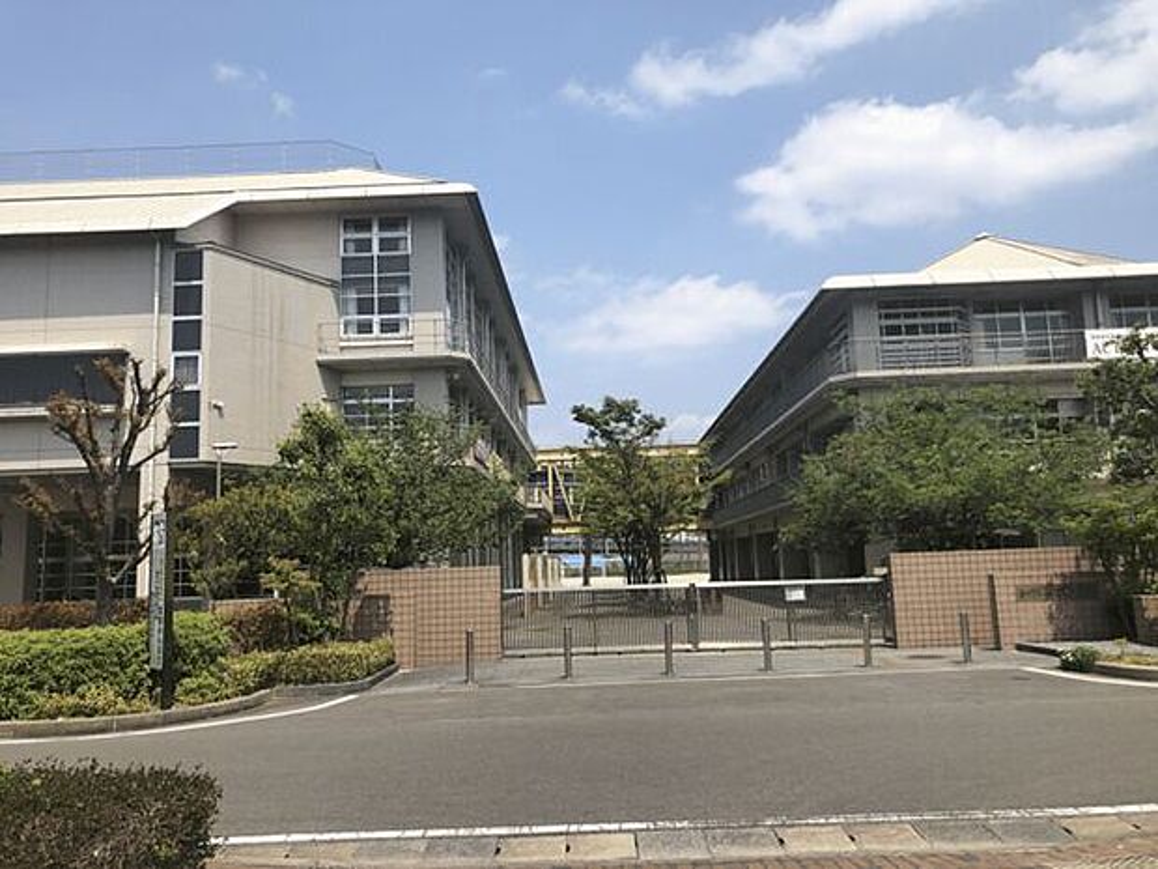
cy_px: 434
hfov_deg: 63.4
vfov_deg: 49.7
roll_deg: +2.5
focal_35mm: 28
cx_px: 579
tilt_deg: +10.2
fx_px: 937
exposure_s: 1/2315
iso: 20
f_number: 1.8
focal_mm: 3.99
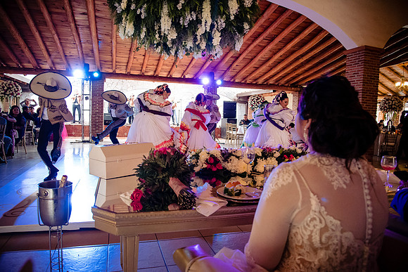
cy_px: 136
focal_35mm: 24
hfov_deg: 73.7
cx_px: 204
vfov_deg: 53.2
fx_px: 272
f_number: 4
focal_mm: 24
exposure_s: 1/250
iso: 5000
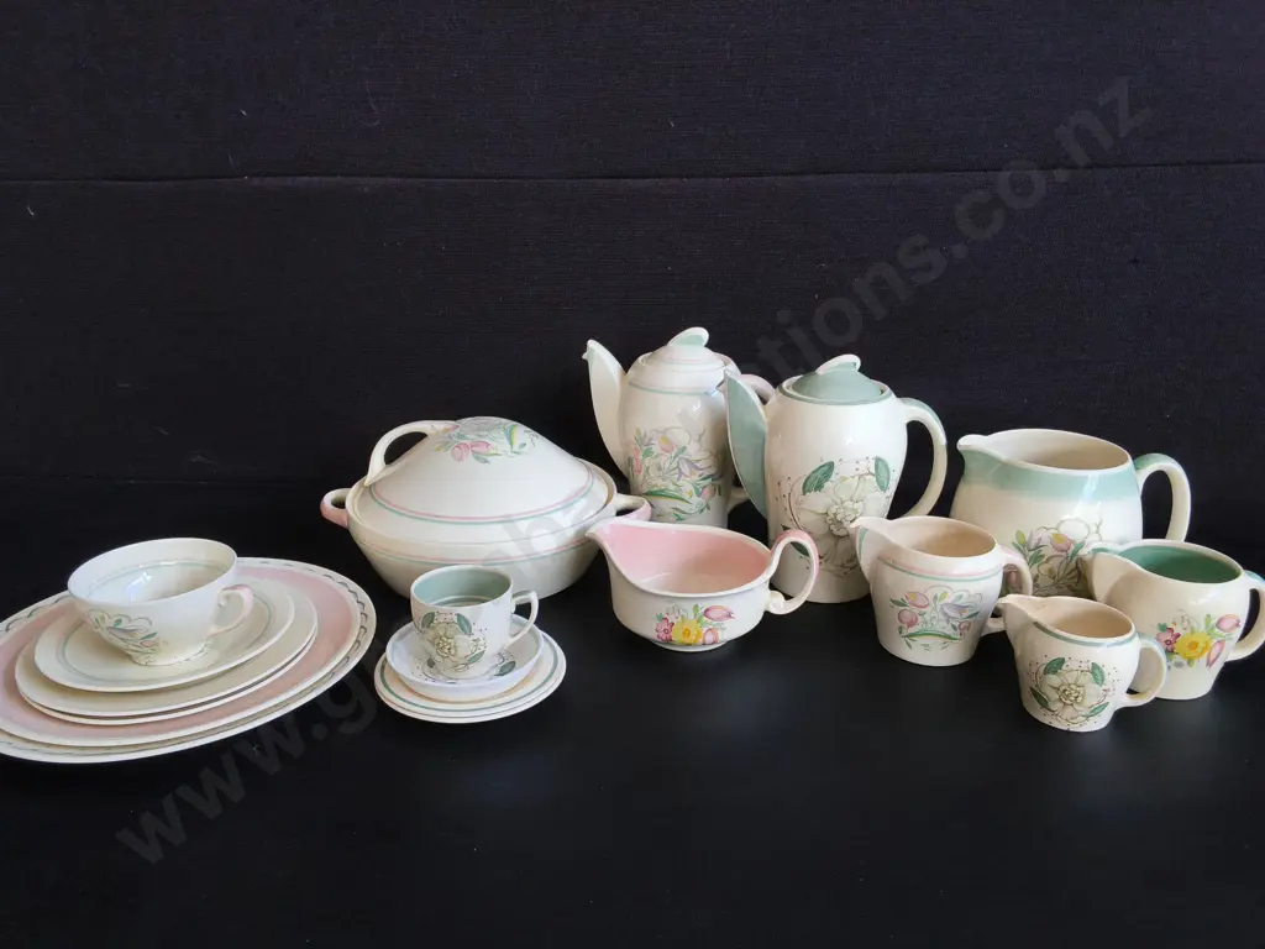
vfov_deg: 51.4
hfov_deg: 65.3
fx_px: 987
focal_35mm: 27
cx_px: 632
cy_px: 474
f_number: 2
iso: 100
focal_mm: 2.87
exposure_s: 1/100
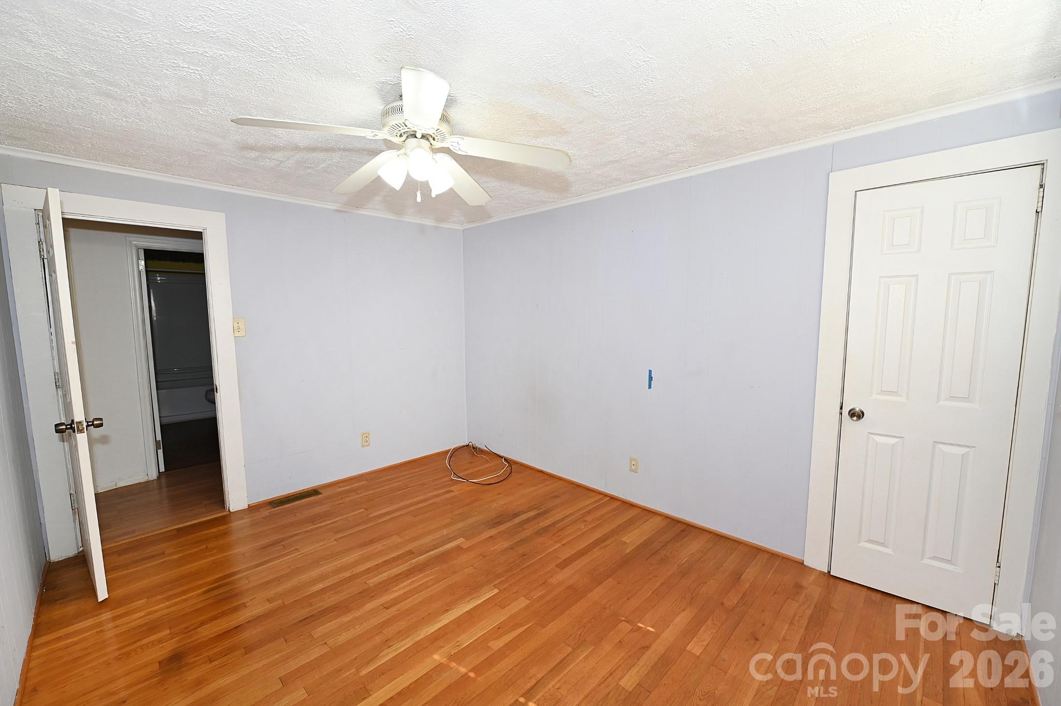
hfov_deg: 104.3
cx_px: 530
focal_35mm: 14
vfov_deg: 81.1
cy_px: 353
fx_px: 412
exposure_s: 1/60
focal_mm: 14
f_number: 4
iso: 400
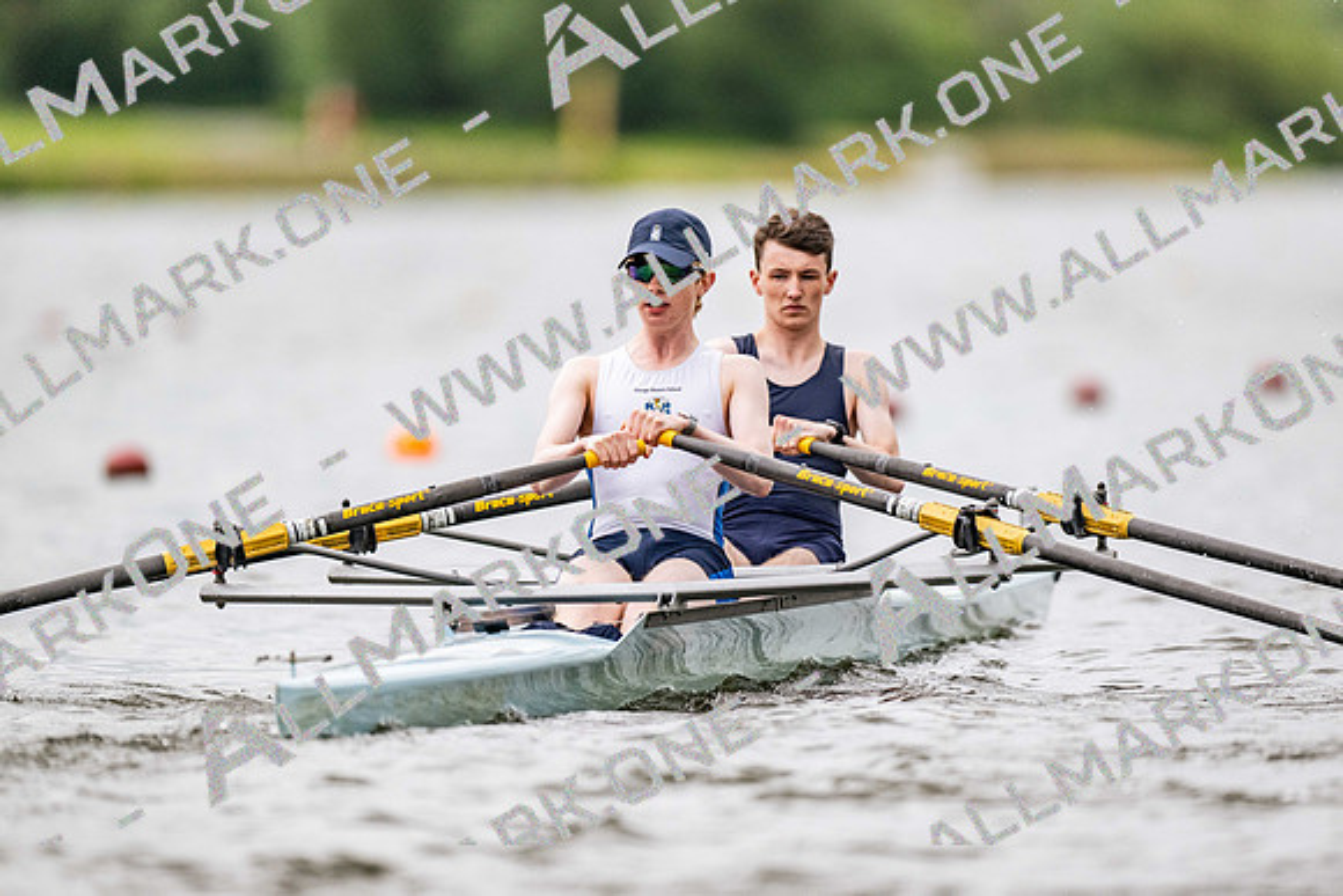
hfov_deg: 3.4
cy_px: 448
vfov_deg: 2.3
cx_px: 672
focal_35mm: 600
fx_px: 22388
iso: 1000
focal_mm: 600
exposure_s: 1/2500
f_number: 4
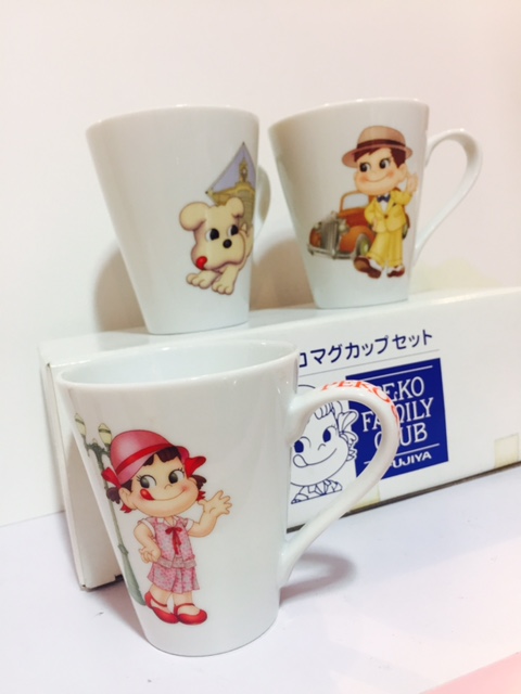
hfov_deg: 48.2
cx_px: 260
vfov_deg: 61.7
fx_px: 582
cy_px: 347
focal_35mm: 29
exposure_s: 1/33
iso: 80
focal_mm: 4.15
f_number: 2.2
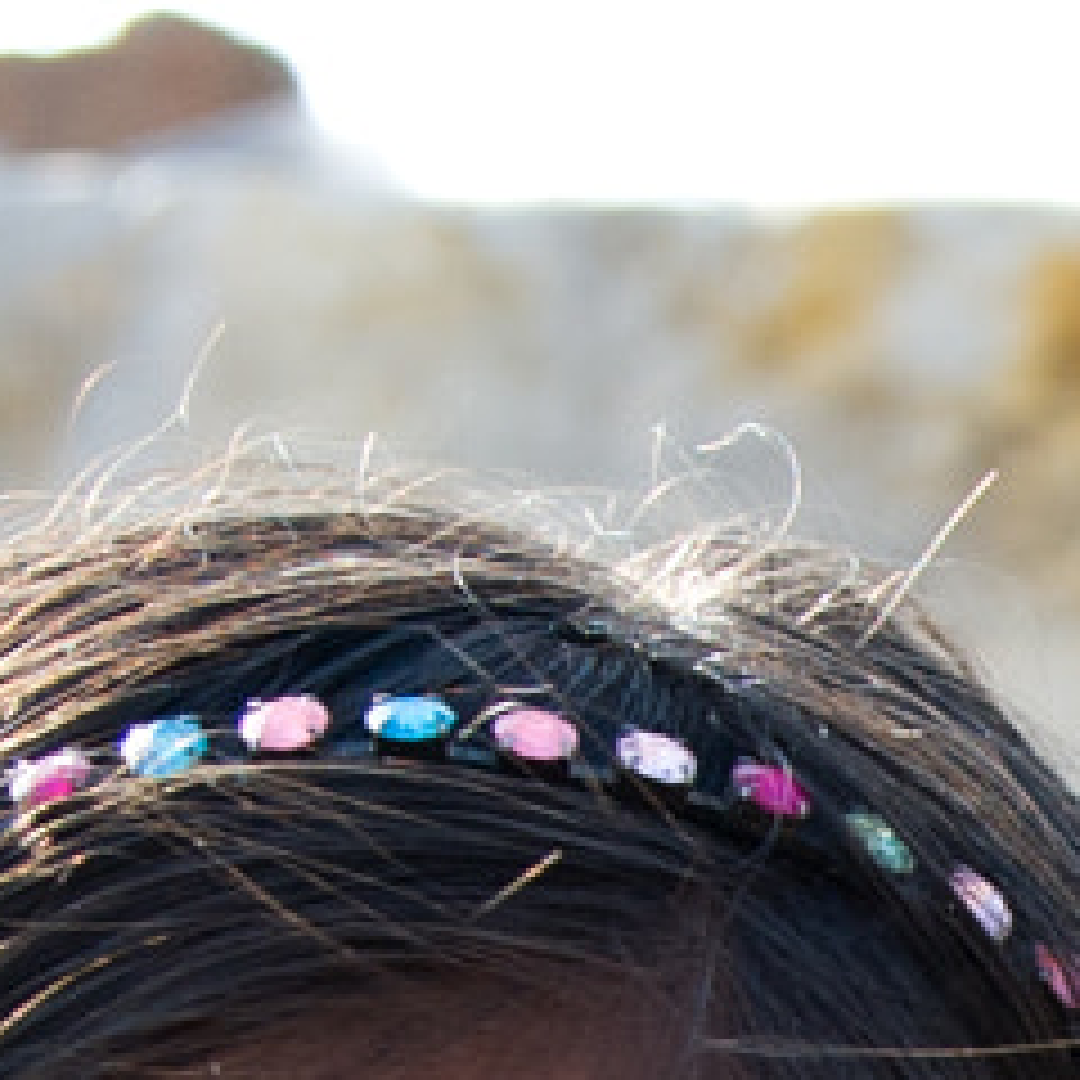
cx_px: 2565
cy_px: 2329
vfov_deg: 5.8
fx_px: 10400
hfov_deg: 5.7
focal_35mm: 295
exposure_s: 1/400
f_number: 4
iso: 200
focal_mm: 27
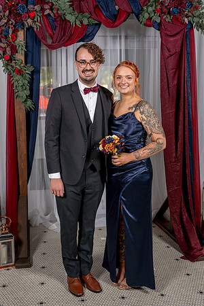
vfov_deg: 54.4
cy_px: 153
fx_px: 297
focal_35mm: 35
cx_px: 102
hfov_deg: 37.9
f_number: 5
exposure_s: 1/160
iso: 100
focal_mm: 35
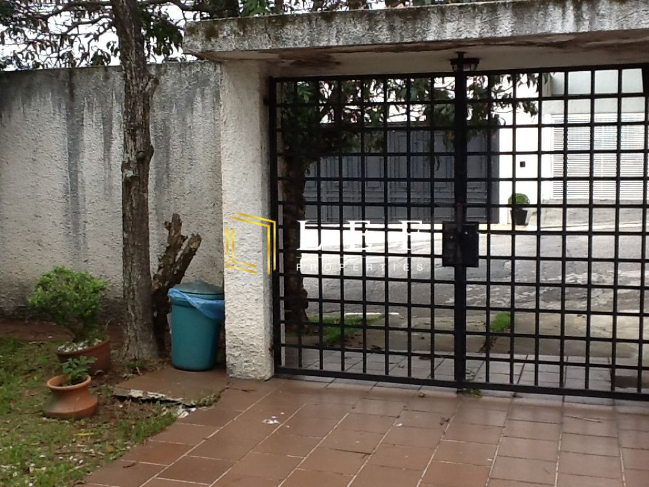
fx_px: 825
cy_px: 244
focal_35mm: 44
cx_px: 324
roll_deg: +1.8
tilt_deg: -5.3
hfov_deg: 42.9
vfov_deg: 32.9
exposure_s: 1/120
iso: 40
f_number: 2.4
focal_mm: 2.03
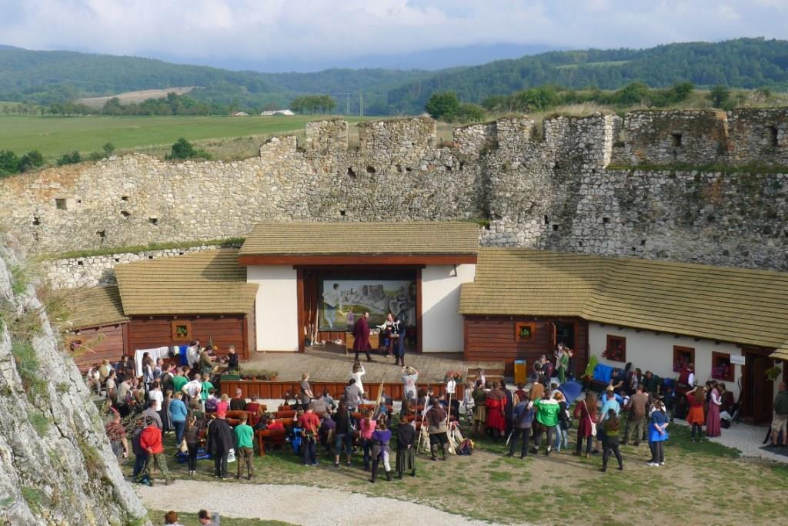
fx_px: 1204
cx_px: 394
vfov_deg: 24.6
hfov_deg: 36.2
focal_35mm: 55
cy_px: 263
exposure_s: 1/500
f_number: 3.5
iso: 80
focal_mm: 11.7
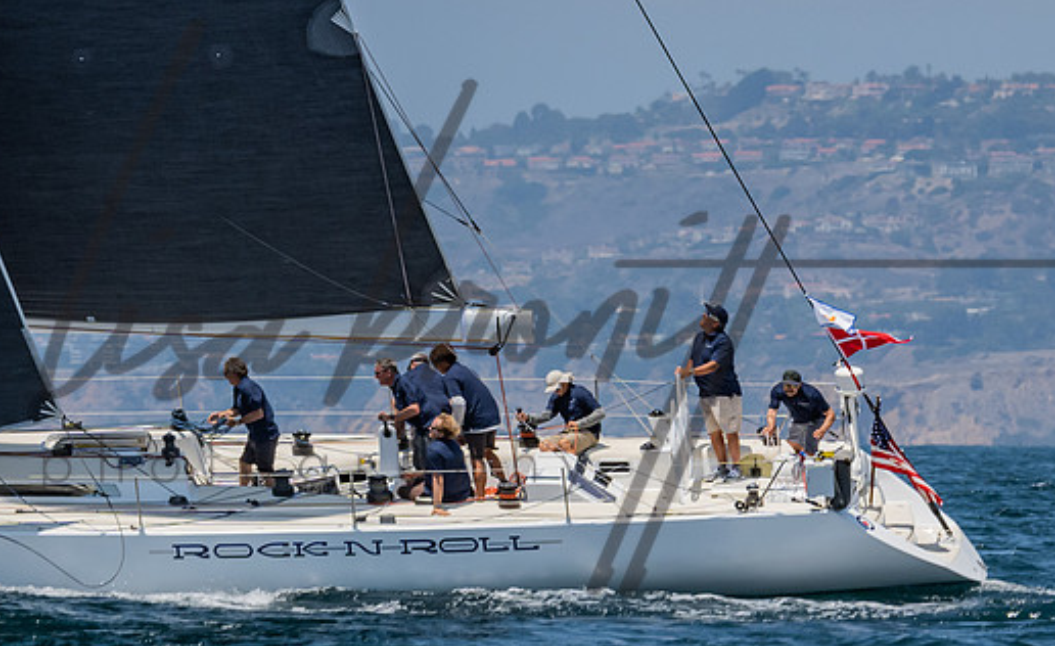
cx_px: 299
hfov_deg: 3.3
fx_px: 18269
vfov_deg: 2.0
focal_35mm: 639
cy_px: -70
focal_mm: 230
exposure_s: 1/1600
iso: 400
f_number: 6.3
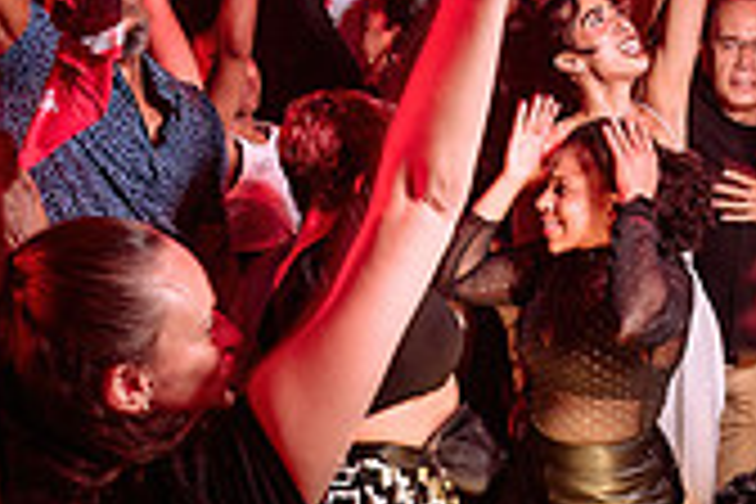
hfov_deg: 24.3
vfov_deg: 16.4
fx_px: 1743
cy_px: 344
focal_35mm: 83
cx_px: 522
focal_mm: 24
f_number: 3.2
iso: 800
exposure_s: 1/40
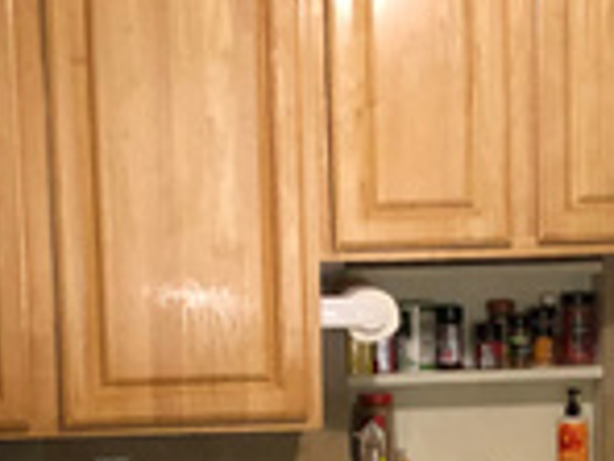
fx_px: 2146
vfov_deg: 12.1
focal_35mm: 121
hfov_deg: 16.2
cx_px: 419
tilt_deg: -8.6
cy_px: 449
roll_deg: +0.0
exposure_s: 1/15
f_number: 1.8
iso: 80
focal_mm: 3.99
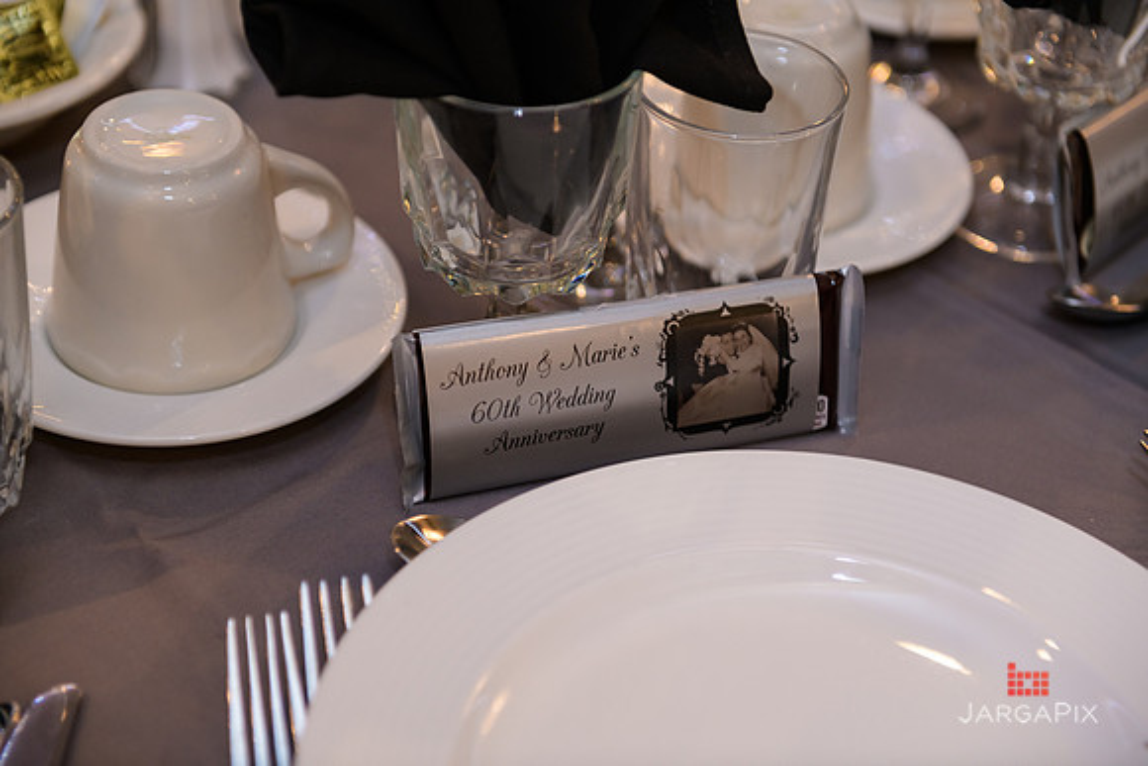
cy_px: 383
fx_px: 2233
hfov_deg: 28.8
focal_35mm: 70
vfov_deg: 19.5
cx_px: 574
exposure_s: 1/125
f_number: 3.2
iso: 800
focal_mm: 70
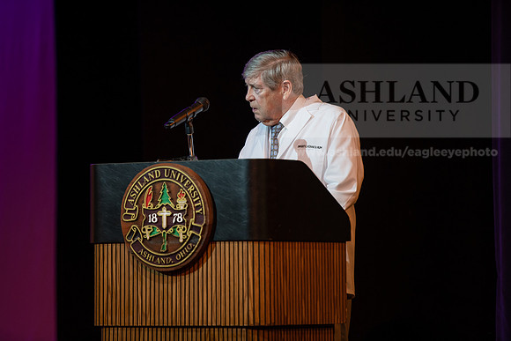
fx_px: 2697
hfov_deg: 10.8
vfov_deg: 7.2
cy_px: 170
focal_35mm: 190
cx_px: 256
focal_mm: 190
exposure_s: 1/200
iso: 1000
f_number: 3.2
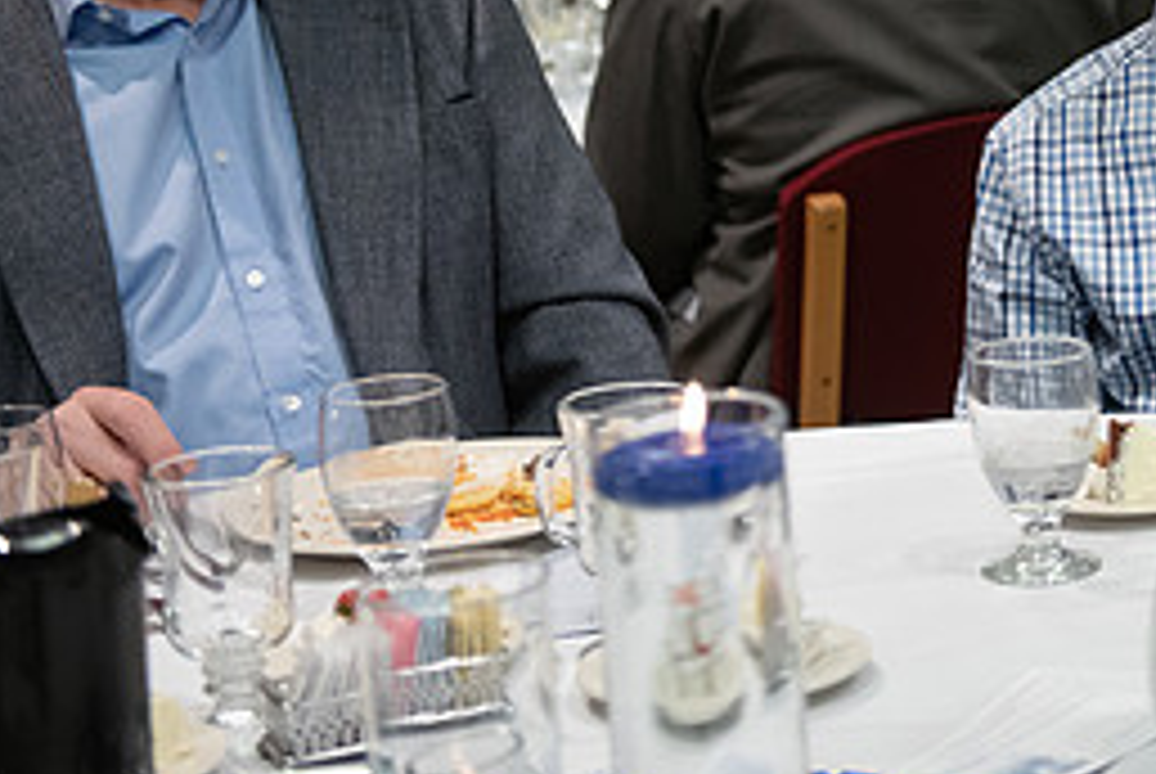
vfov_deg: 11.0
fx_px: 3986
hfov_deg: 16.0
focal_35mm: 124
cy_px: -52
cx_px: 1277
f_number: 3.2
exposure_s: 1/200
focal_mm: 55
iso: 2000
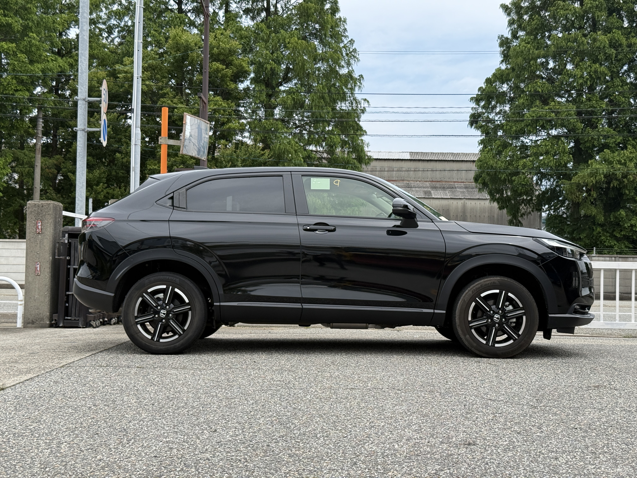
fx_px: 883
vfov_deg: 30.3
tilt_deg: +1.9
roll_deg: -1.5
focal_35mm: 48
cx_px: 318
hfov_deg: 39.7
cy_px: 239
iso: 80
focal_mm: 6.76
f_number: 1.78
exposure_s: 1/2494
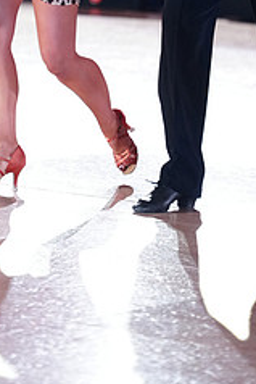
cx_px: 133
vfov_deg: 5.6
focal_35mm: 366
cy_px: -68
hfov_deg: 3.8
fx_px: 3898
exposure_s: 1/320
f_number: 2.8
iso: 2500
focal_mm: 150
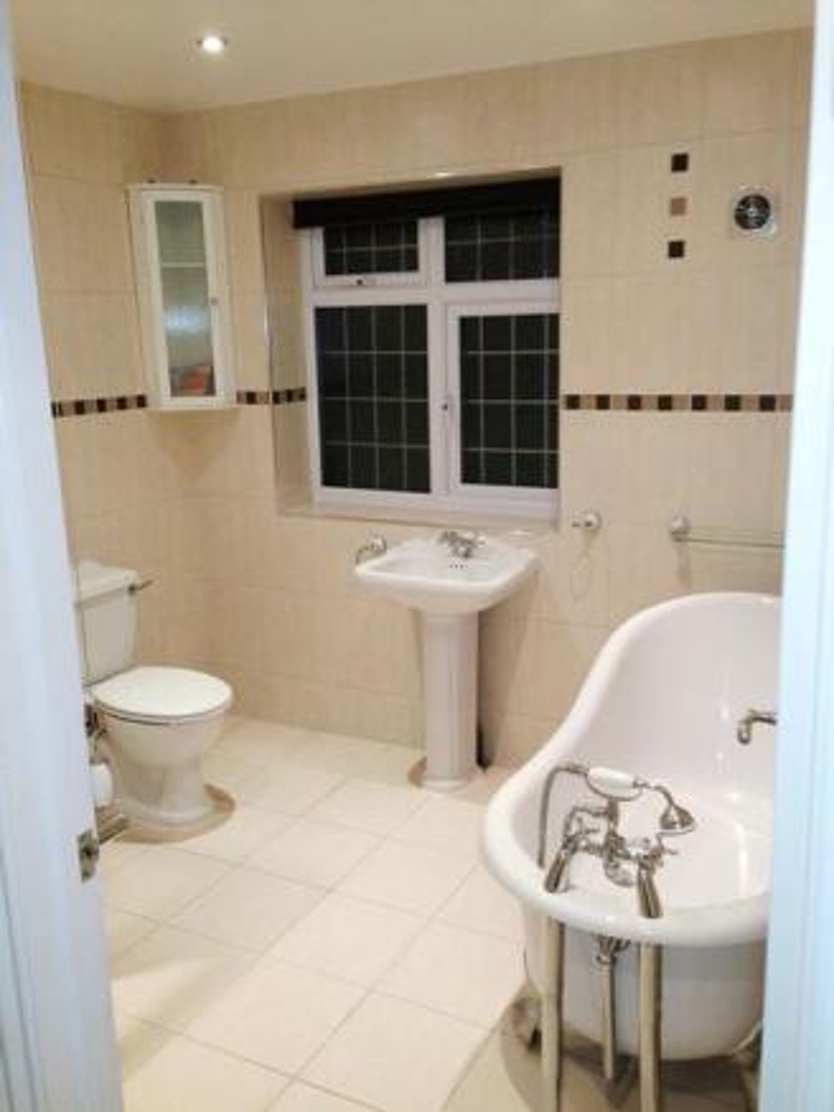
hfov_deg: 43.0
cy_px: 556
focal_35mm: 33
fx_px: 1060
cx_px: 417
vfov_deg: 55.3
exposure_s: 1/20
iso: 100
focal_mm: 4.13
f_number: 2.4
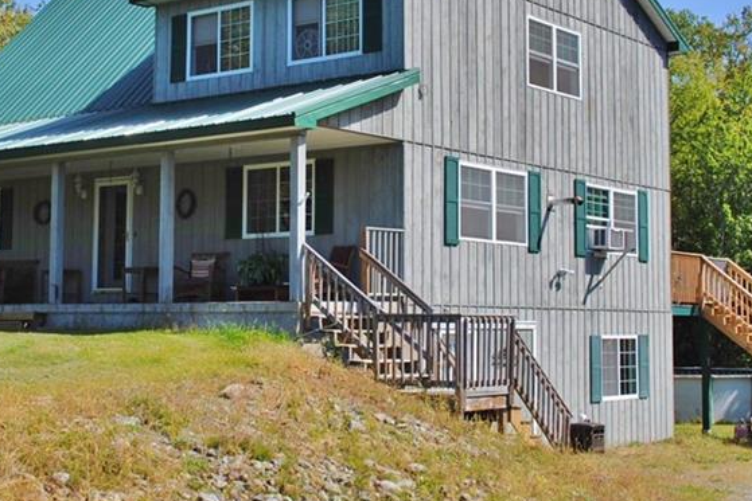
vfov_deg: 20.6
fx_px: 1379
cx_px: 327
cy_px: 183
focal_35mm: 66
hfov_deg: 30.5
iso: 100
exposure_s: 1/250
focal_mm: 24
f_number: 8
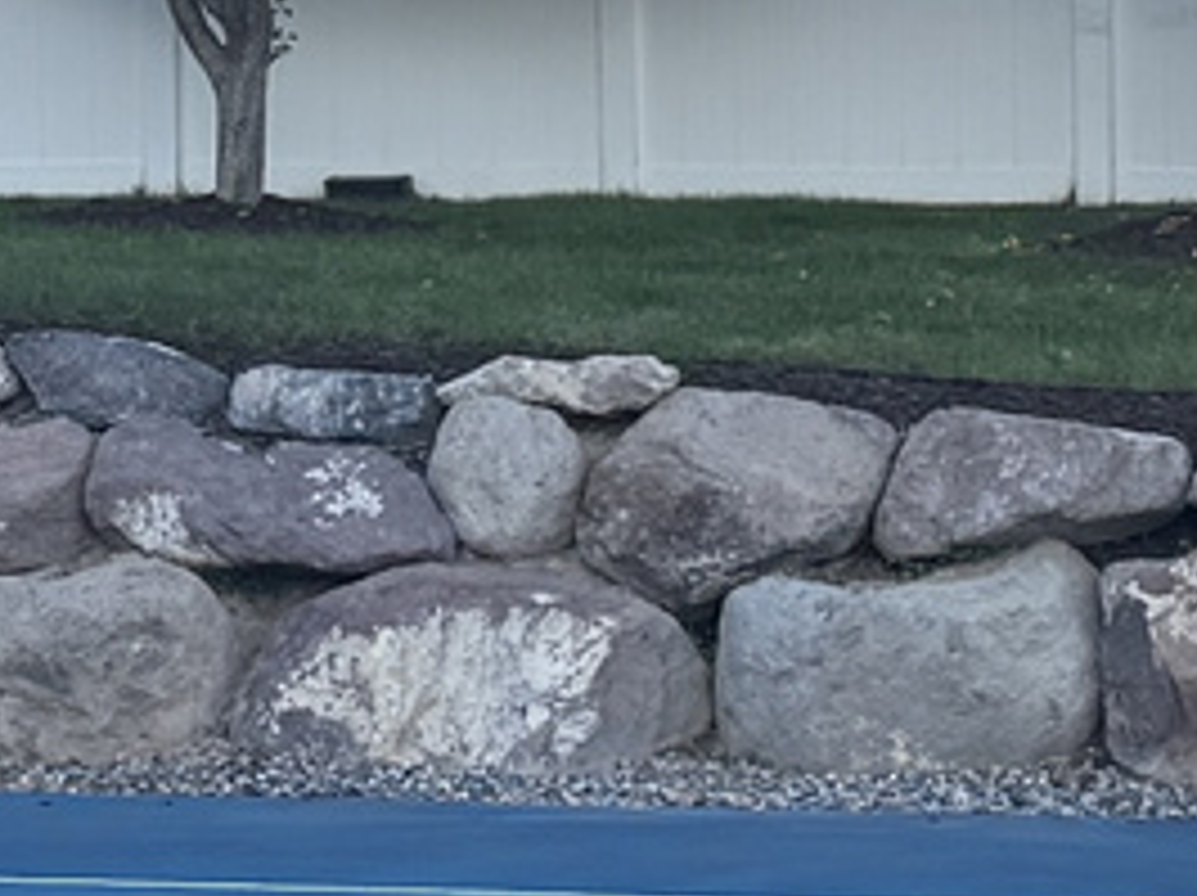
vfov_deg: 8.0
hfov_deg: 10.5
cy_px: 239
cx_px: -176
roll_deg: +1.7
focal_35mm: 185
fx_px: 6391
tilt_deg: -0.7
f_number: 1.78
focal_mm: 6.76
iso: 80
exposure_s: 1/665
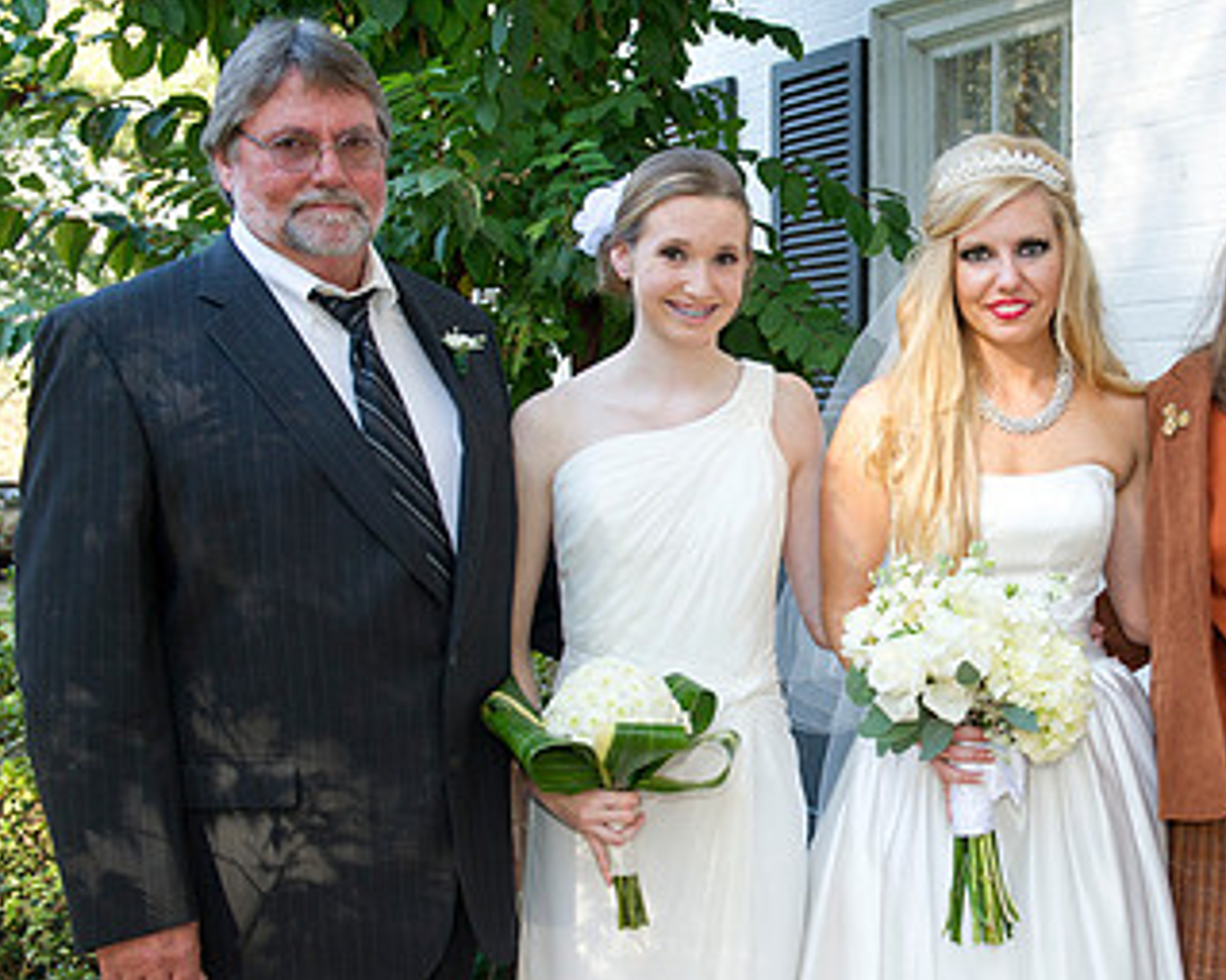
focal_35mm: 58
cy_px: 557
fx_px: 2104
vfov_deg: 26.2
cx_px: 919
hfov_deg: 31.9
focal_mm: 34
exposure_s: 1/125
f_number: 5.6
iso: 500
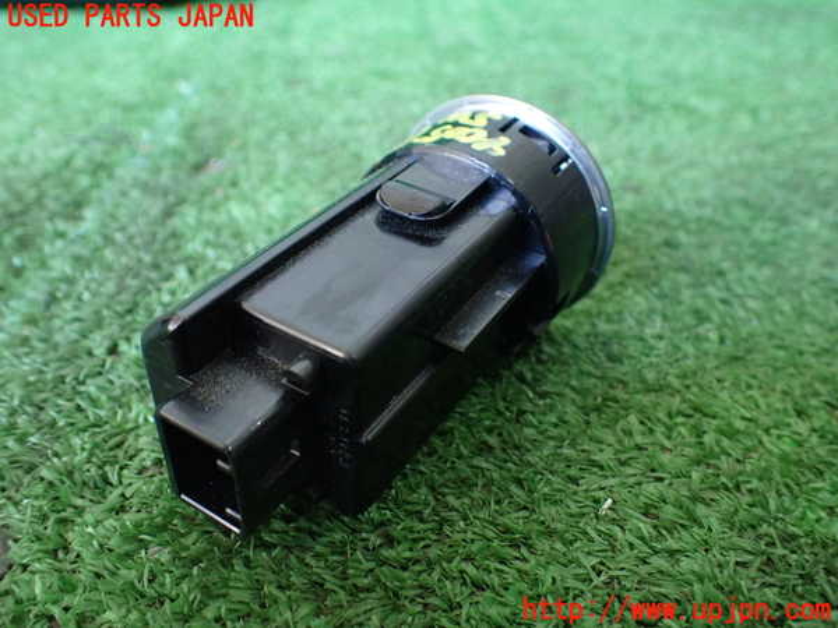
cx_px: 419
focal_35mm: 30
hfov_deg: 60.0
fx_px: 726
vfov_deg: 46.8
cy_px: 314
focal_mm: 5.4
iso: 800
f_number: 2.3
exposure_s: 1/80
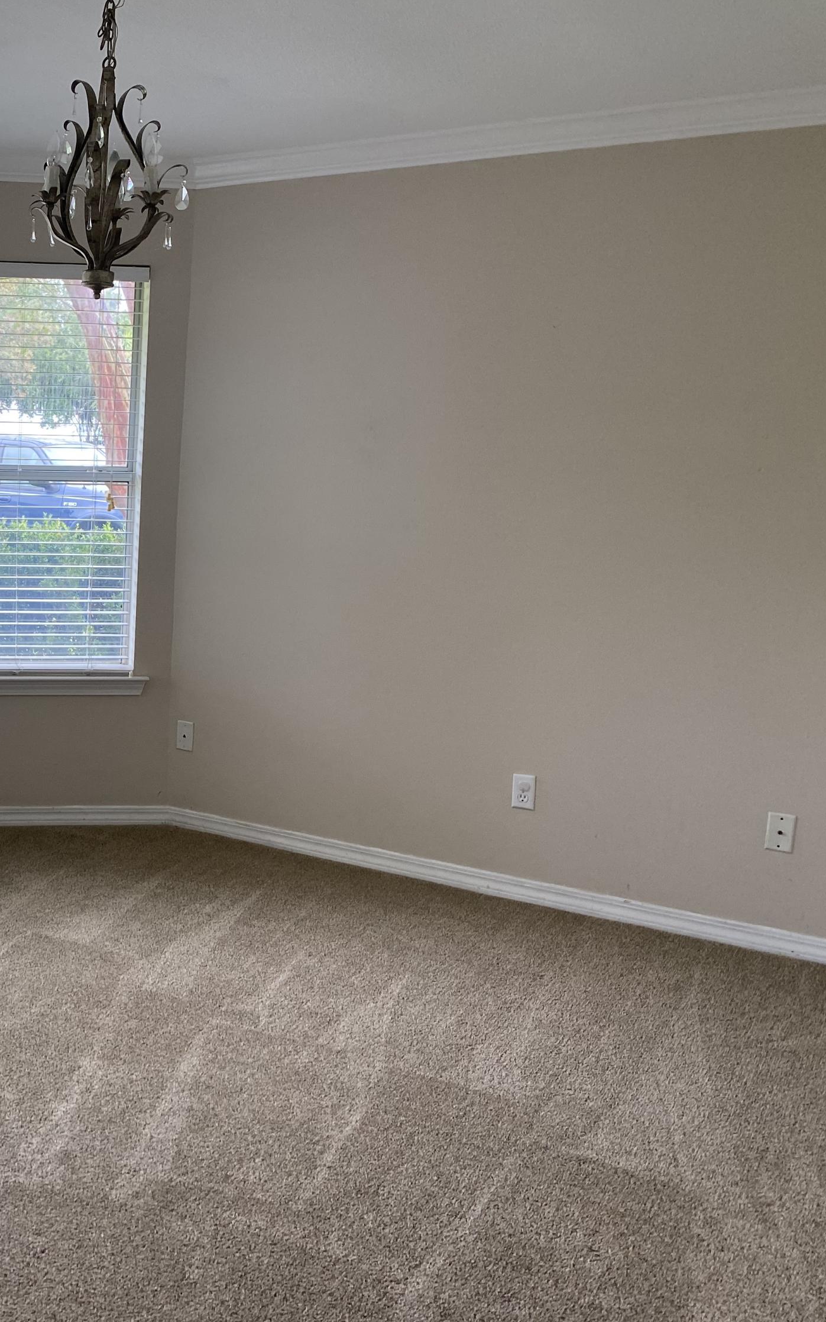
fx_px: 1333
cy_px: 664
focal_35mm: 37
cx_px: -12
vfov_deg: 52.7
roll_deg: -1.5
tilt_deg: -8.7
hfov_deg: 31.7
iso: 80
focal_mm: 4.25
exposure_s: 1/121
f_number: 1.8
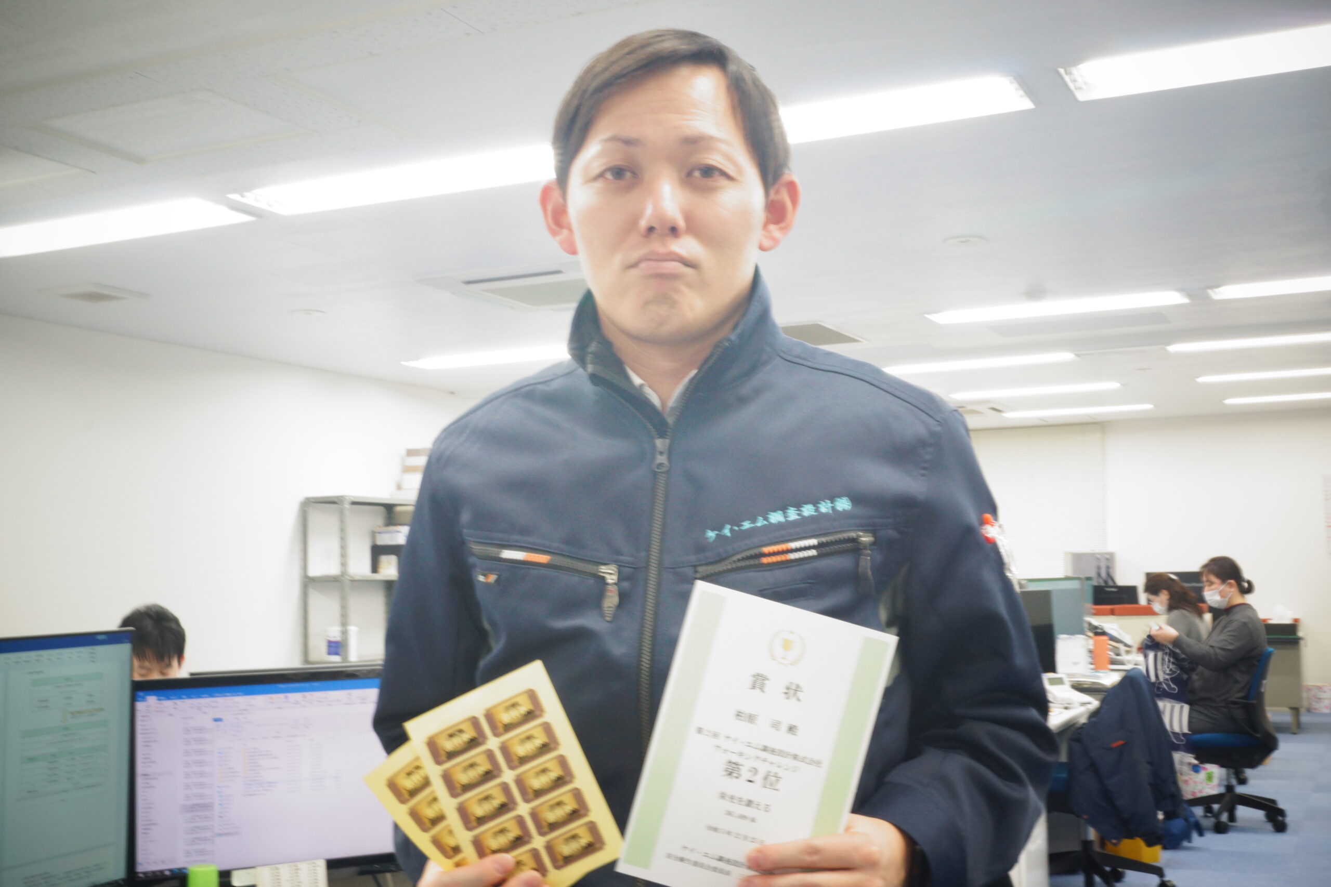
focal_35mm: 42
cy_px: 444
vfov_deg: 31.9
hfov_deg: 46.4
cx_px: 666
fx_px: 1553
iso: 400
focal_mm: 28
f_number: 18
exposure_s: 1/4
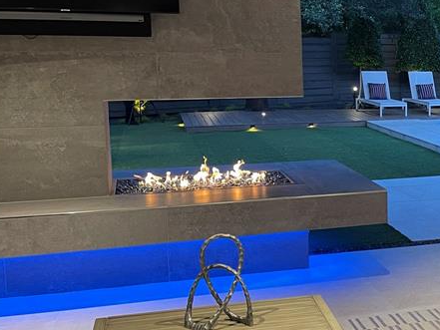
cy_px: 155
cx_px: 497
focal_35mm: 58
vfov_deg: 25.2
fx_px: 737
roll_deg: -0.1
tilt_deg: -8.3
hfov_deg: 29.6
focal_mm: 5.1
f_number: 1.6
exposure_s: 1/60
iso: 250
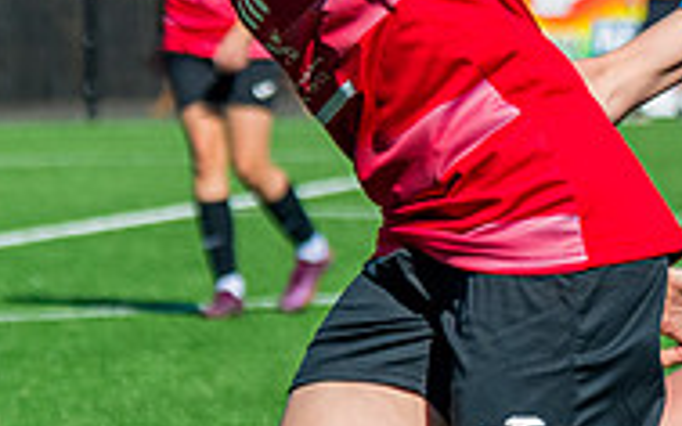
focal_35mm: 490
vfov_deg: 2.7
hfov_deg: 4.3
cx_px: 435
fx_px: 9105
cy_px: 487
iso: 400
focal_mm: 100
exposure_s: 1/2500
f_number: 5
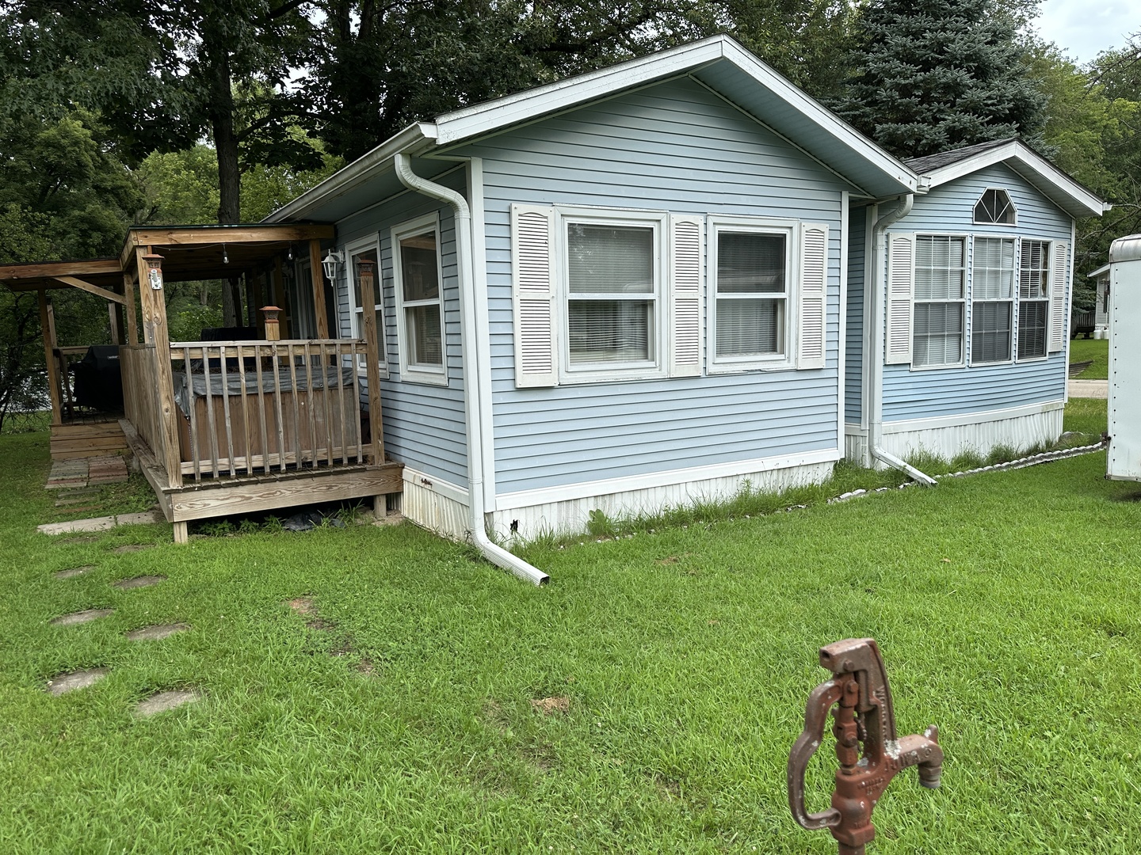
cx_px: 570
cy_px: 428
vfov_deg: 56.8
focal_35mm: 24
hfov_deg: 71.6
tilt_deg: -7.2
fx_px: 791
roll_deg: +0.7
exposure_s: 1/1988
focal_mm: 6.86
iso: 80
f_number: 1.78
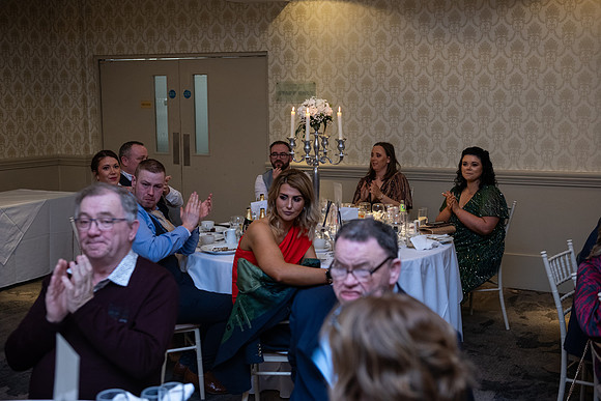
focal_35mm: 48
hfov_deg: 41.1
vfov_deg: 28.1
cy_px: 200
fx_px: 801
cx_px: 300
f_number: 3.5
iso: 1000
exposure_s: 1/160
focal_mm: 48
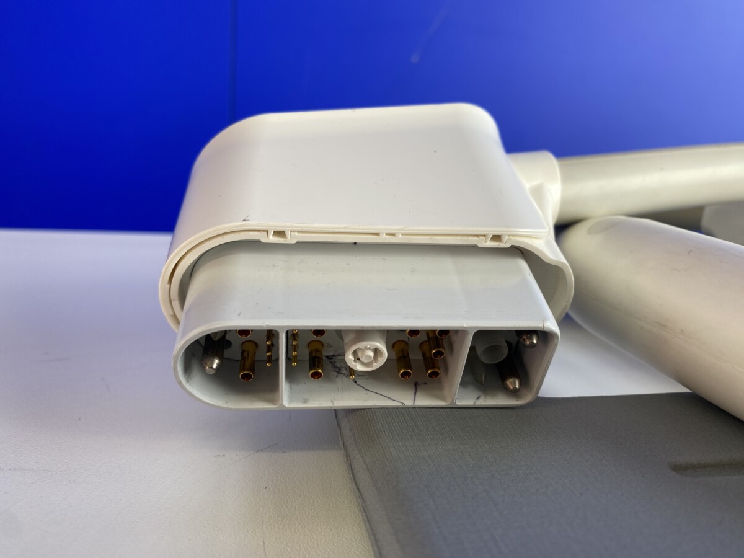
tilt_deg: -15.4
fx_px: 537
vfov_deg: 54.9
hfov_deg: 69.4
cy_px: 279
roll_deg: -4.4
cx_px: 372
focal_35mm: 25
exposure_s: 1/131
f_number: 1.8
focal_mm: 4.25
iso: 32
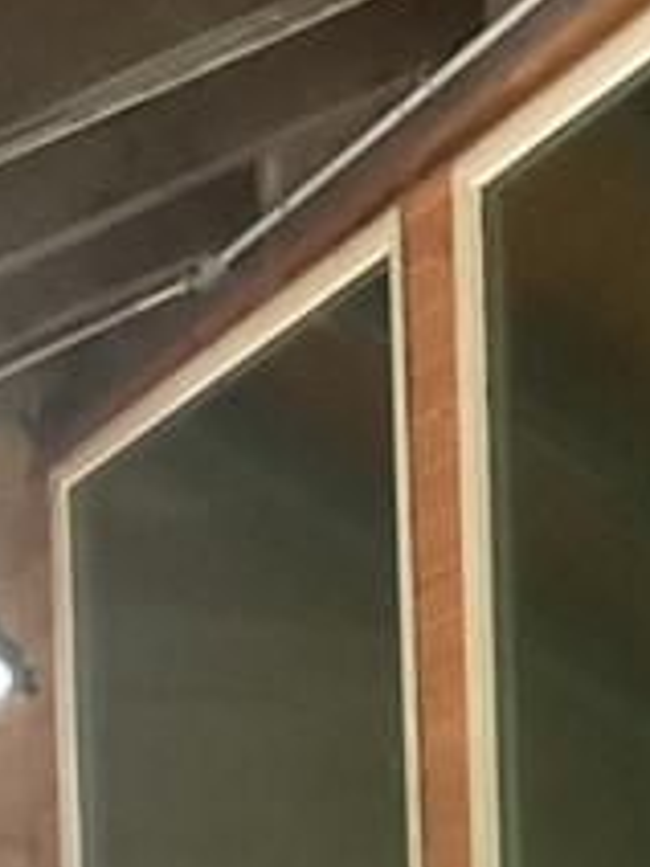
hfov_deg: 10.5
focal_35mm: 140
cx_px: 45
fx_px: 3505
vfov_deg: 13.0
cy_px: 1456
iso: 200
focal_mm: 3
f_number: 1.8
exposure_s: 1/40
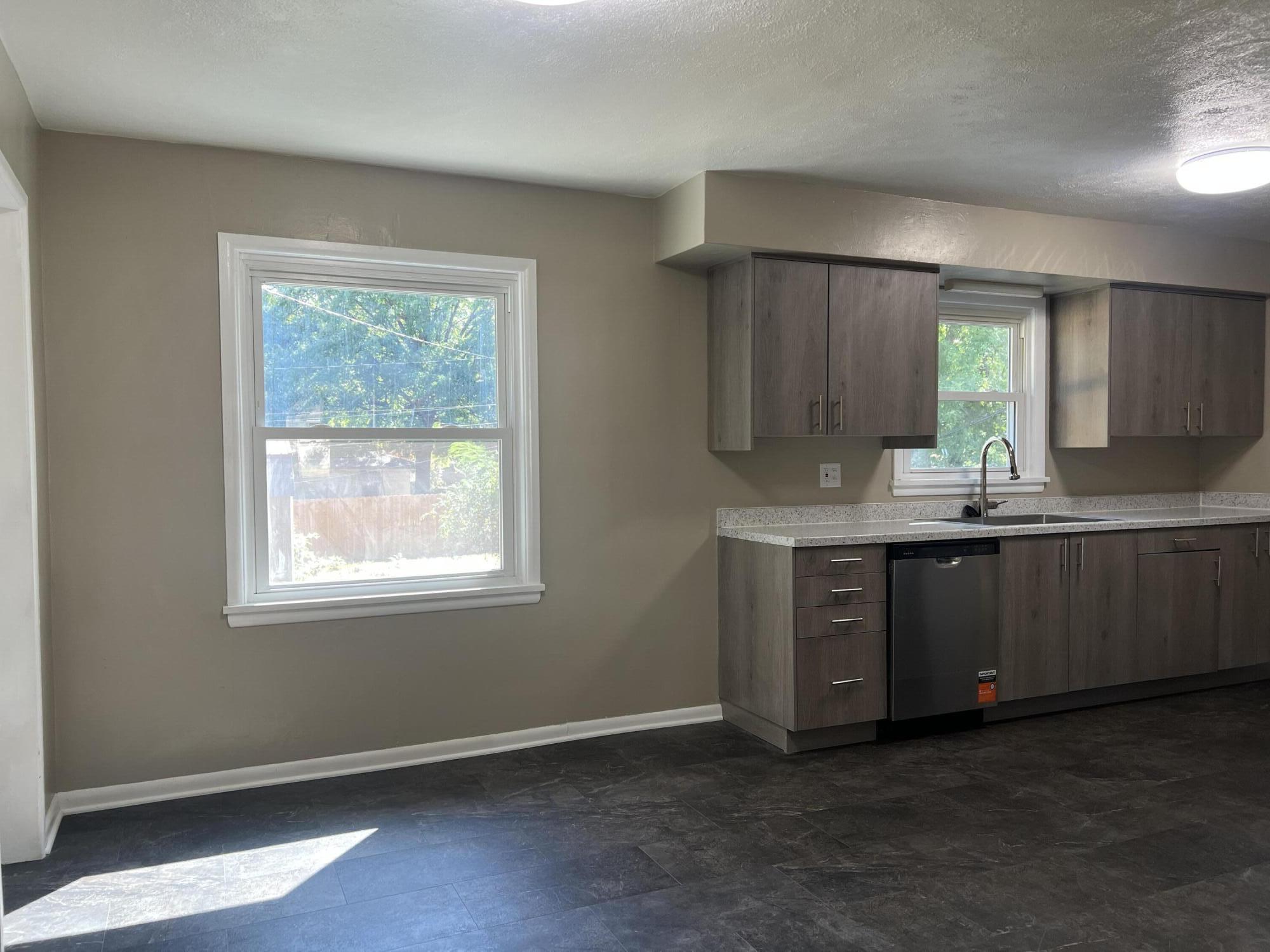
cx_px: 635
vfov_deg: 53.1
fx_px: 954
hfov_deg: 67.3
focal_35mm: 26
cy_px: 476
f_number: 1.5
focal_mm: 5.7
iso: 100
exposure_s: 1/120
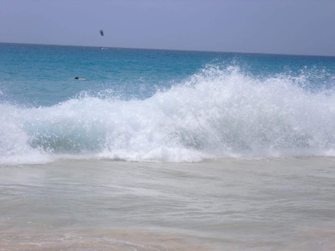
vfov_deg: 16.6
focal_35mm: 89
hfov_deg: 22.0
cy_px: 126
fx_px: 861
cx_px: 168
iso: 64
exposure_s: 1/160
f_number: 12.8
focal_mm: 15.7
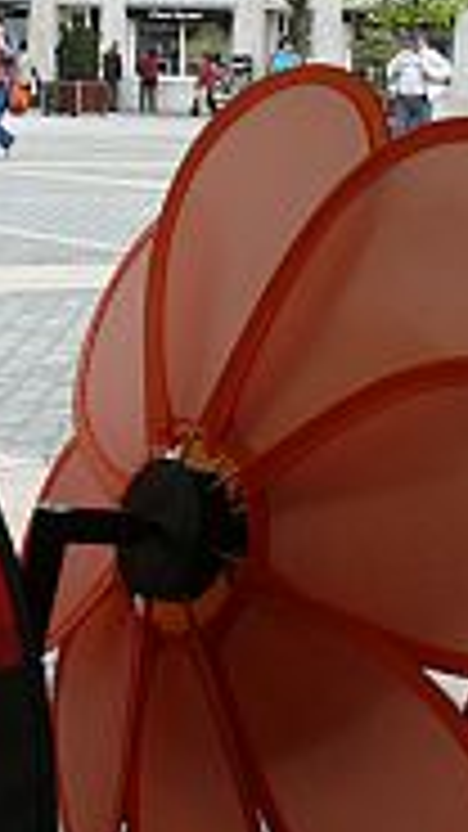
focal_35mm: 93
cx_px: 63
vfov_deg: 22.4
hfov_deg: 12.9
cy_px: 94
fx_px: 2053
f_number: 5.6
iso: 100
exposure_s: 1/250
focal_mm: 7.4
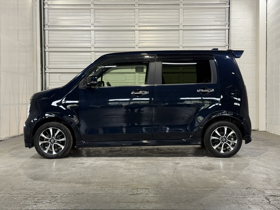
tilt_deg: -0.7
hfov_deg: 39.7
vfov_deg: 30.3
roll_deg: -0.1
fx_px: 388
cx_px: 140
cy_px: 105
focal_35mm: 48
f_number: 1.78
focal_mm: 6.76
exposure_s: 1/60
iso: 100
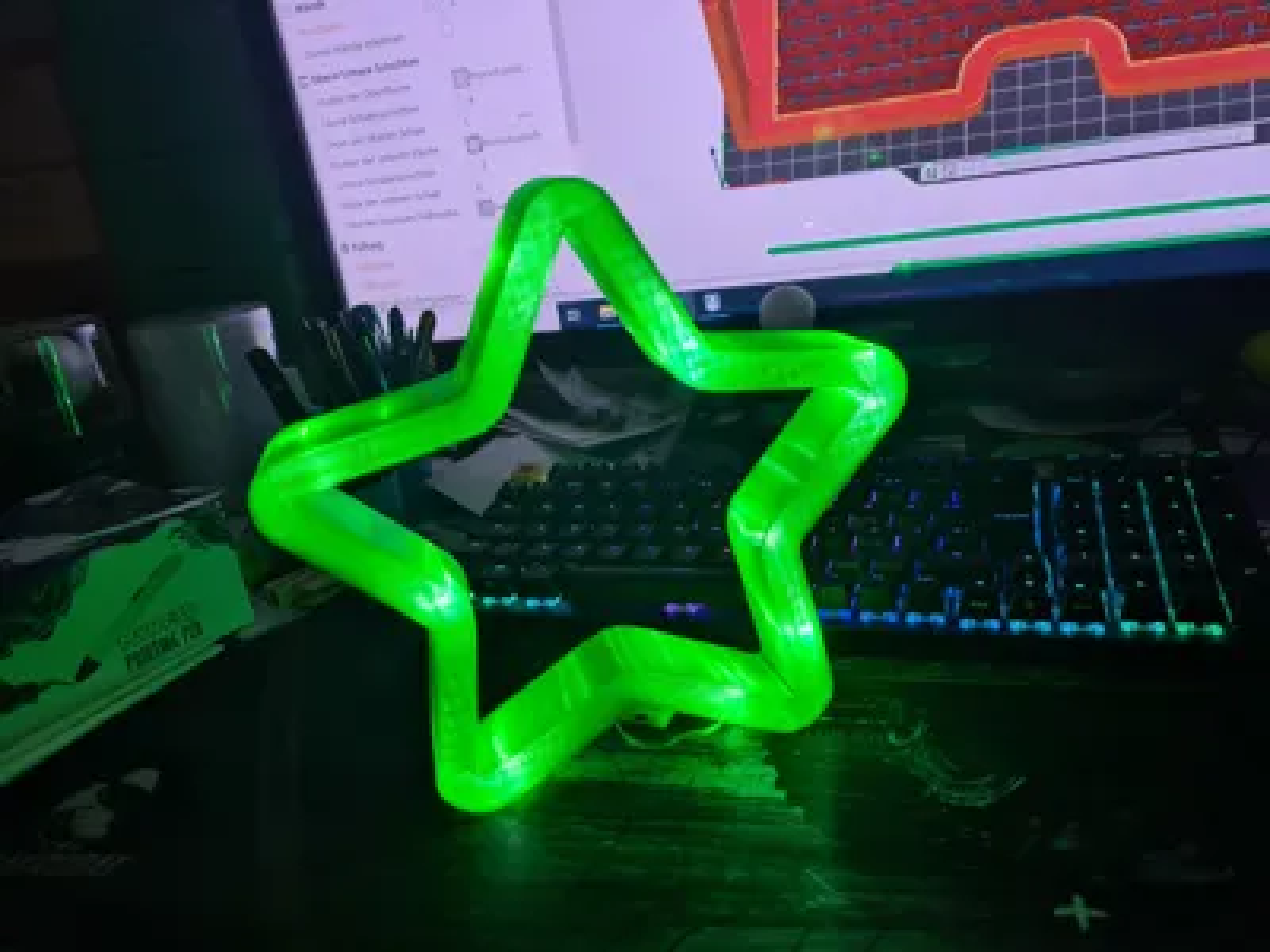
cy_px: 476
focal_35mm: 26
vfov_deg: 53.1
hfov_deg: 67.3
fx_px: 954
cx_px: 635
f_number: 1.8
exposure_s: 1/60
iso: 200
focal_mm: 5.4
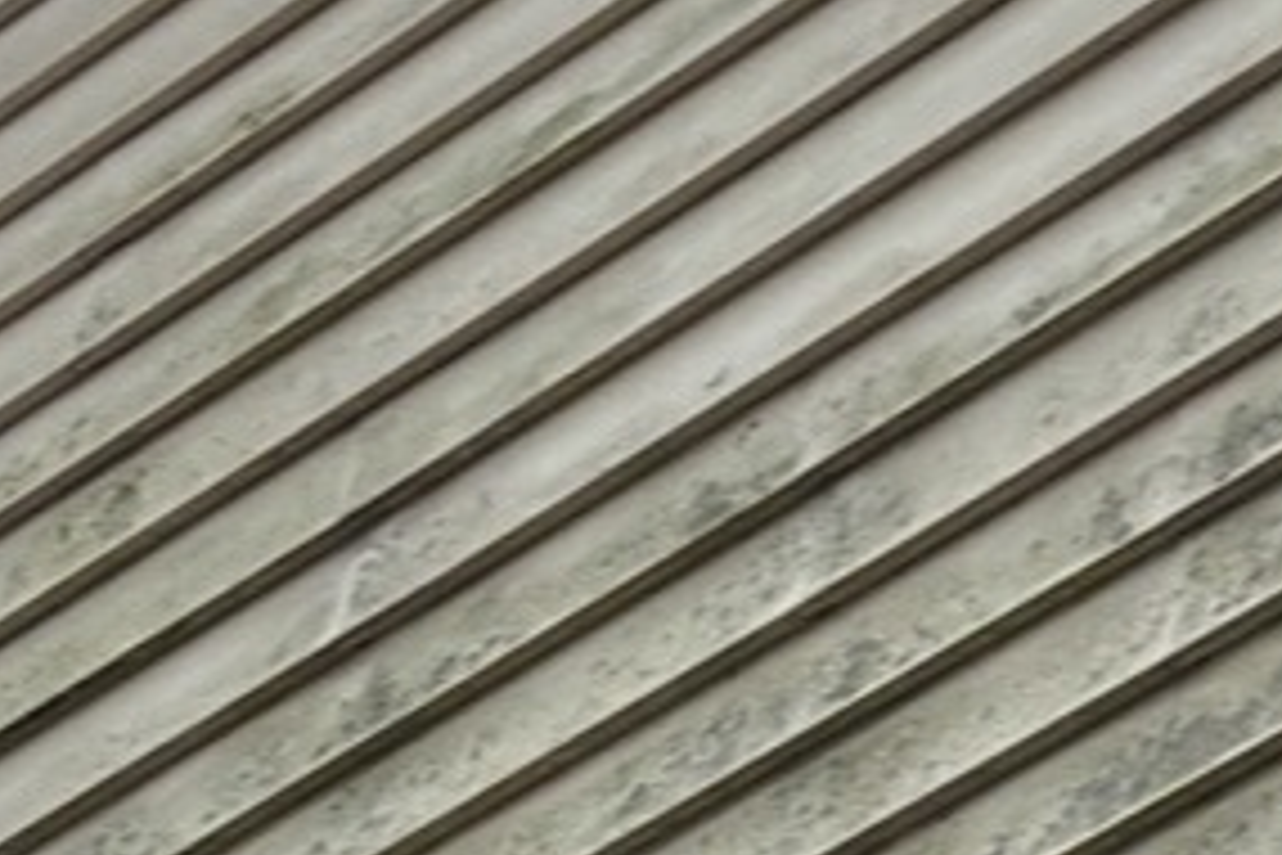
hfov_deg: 8.2
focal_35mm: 251
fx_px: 8938
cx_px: 810
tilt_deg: +33.8
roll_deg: -1.8
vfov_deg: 5.4
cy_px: 1575
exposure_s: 1/8264
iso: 100
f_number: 1.78
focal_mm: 6.76
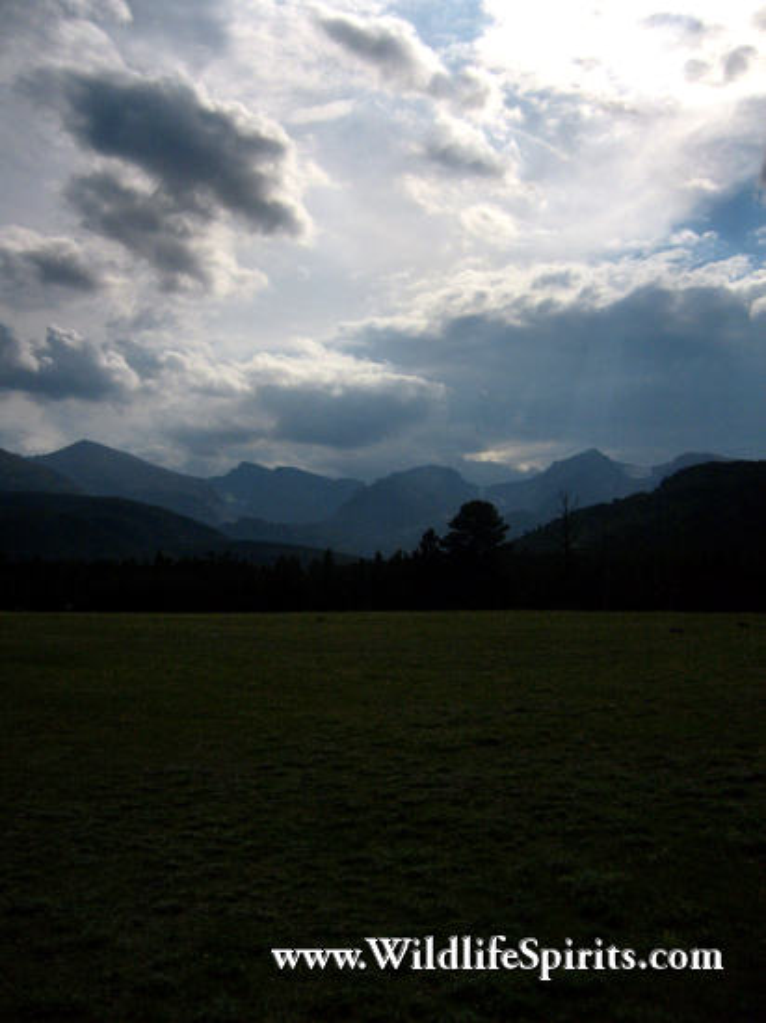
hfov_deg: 40.7
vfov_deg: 52.6
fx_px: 1033
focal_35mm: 35
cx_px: 383
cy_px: 512
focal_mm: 5.8
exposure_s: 1/1500
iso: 80
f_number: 7.1
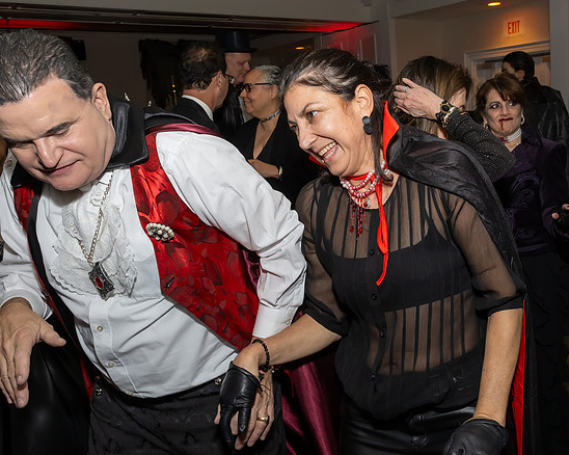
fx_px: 556
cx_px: 397
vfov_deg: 44.4
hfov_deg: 52.7
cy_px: 193
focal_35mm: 33
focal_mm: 17
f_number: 7.1
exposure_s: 1/250
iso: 640
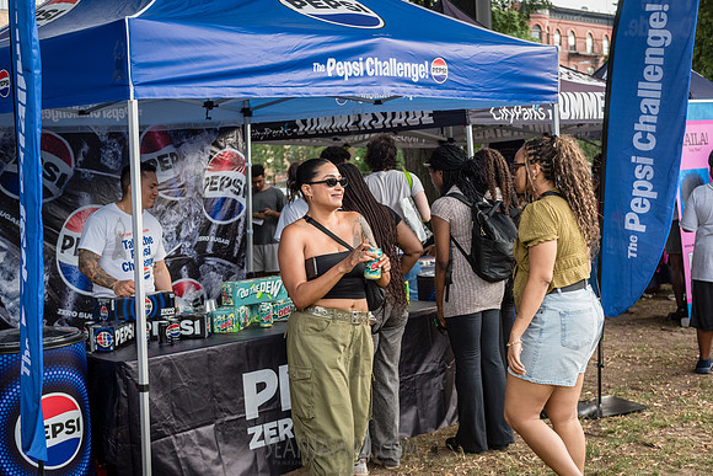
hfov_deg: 35.5
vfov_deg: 24.1
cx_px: 356
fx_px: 1115
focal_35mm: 56
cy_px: 238
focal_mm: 55
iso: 1000
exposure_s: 1/1250
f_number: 3.5
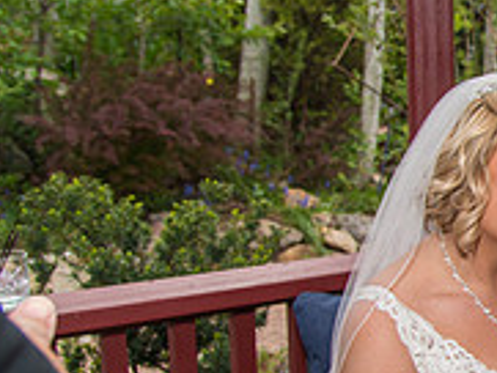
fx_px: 1063
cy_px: 213
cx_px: 777
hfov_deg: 21.4
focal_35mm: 74
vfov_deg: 19.9
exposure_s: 1/200
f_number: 4.5
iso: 400
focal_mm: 24
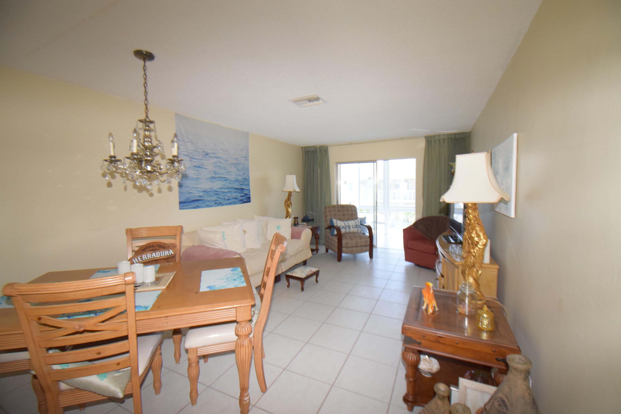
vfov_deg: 77.3
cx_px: 310
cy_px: 207
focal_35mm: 15
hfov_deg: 100.4
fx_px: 259
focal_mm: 10
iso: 2200
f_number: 4.5
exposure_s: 1/60
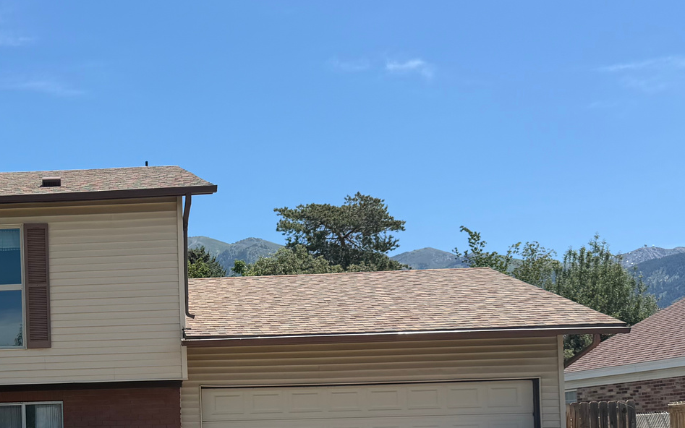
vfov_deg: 22.8
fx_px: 1027
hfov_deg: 34.3
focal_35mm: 55
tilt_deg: +1.4
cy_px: 412
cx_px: 37
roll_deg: +1.2
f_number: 1.78
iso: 80
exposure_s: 1/4167
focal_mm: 6.76
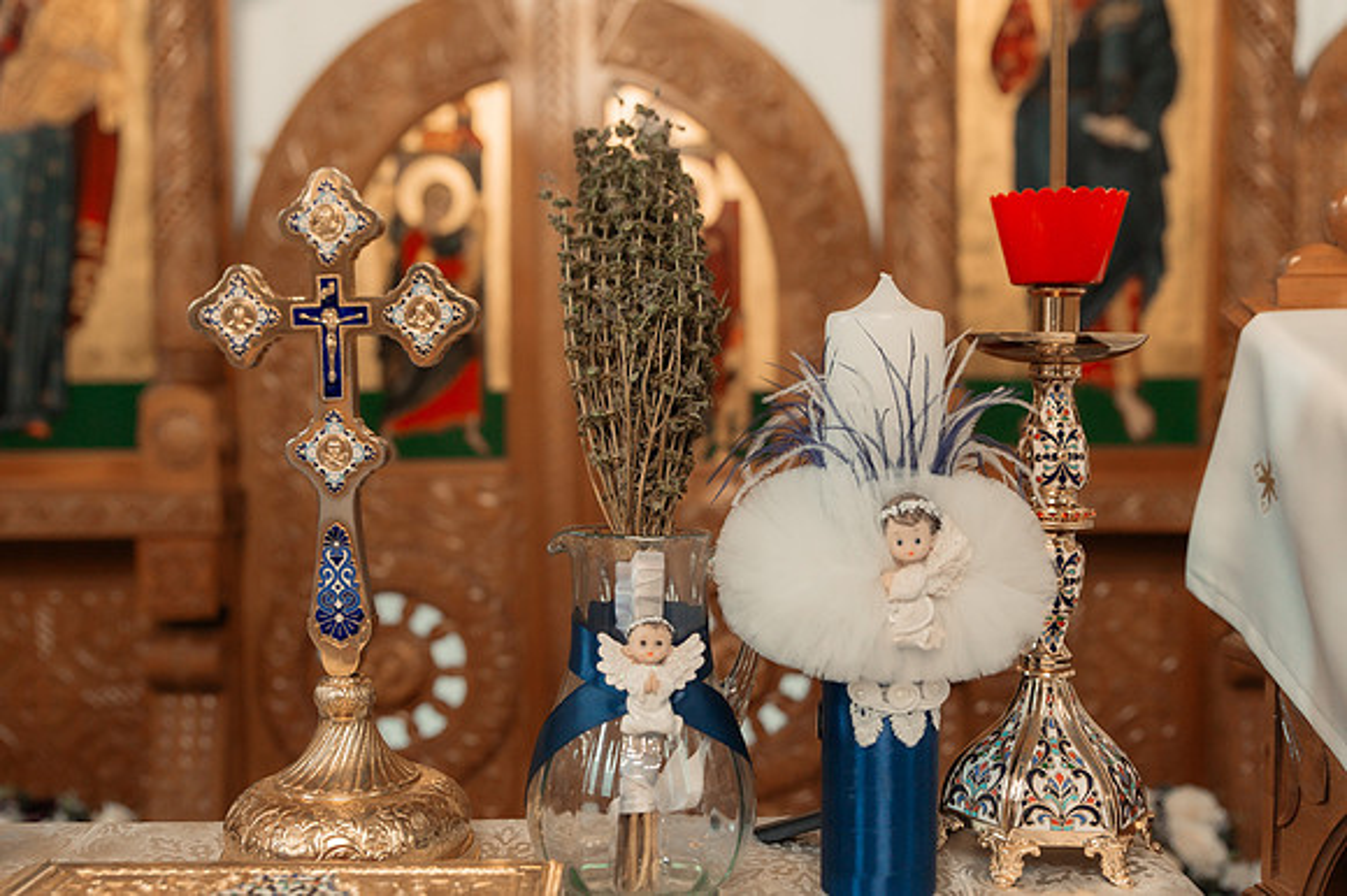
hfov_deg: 49.7
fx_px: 1456
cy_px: 448
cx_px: 678
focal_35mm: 39
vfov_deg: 34.2
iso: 2500
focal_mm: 36
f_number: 3.2
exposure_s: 1/250
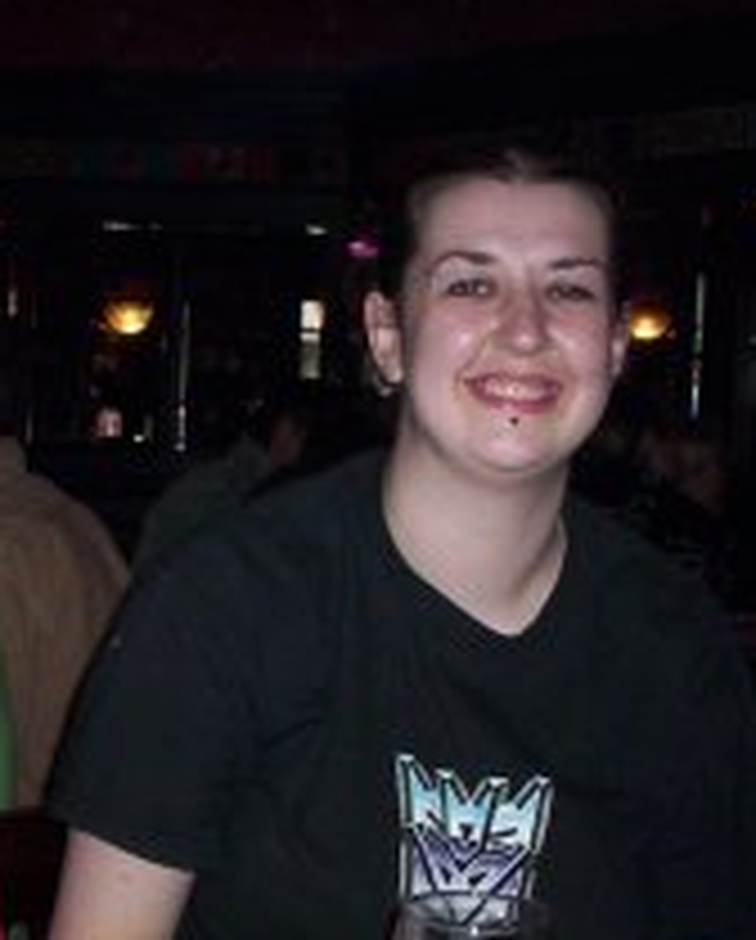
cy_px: 576
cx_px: 90
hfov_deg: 21.2
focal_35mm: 71
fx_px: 1980
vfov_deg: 26.7
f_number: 4.5
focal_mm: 4.99
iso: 140
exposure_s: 1/60
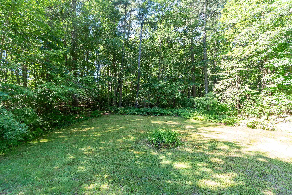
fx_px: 122
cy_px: 98
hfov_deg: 100.4
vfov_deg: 77.3
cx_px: 146
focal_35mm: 15
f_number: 8
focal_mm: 10
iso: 500
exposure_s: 1/60
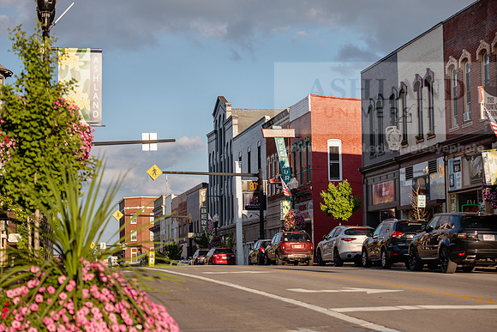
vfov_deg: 15.9
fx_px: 1187
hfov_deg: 23.6
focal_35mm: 86
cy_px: 166
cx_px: 248
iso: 64
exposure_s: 1/320
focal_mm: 86
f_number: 4.5
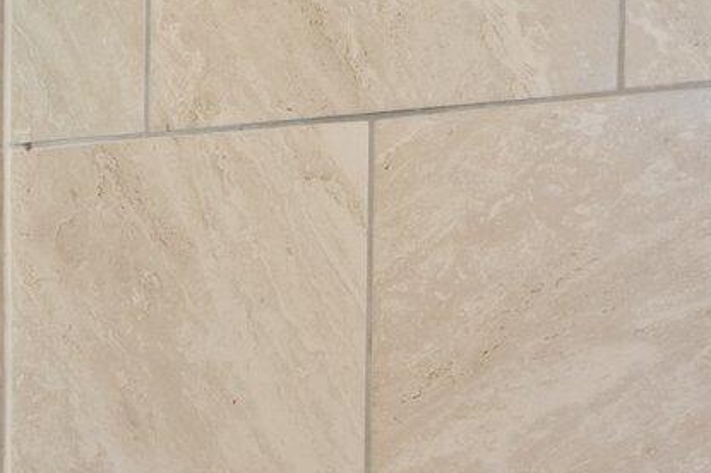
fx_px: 1559
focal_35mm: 79
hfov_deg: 24.4
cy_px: 313
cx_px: -15
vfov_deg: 17.2
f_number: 9
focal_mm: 16
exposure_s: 1/1.67
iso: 320
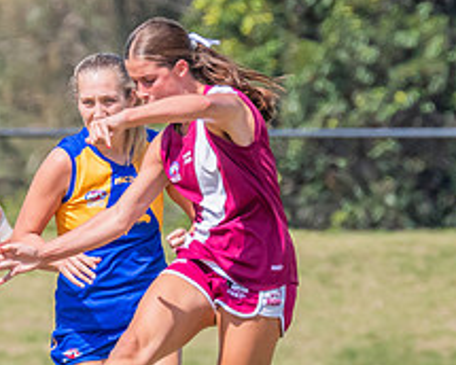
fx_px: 22592
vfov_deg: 0.9
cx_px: 155
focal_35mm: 1674
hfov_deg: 1.2
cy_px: 123
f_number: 11
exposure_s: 1/1250
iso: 800
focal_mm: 420
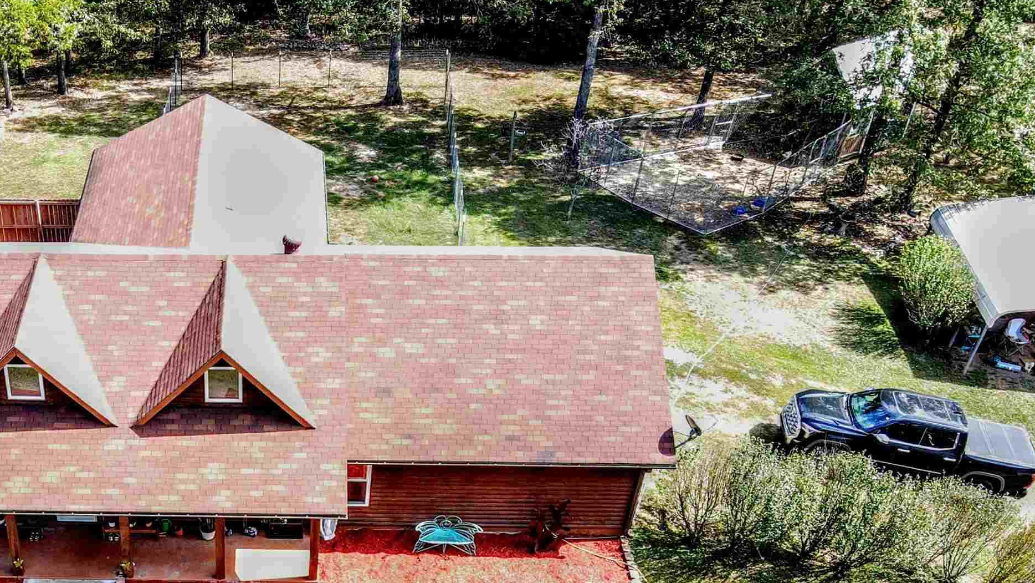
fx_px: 1180
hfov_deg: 45.4
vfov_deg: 26.7
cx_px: 234
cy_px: 539
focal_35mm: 43
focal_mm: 4.5
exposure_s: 1/100
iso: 100
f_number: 2.8
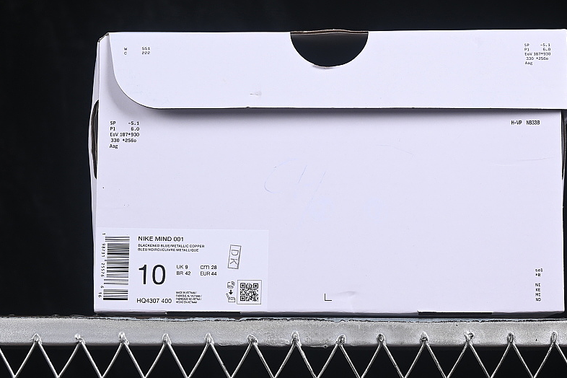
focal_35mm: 103
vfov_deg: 13.3
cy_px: 154
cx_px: 333
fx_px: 1622
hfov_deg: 19.8
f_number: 8
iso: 160
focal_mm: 50
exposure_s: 1/60
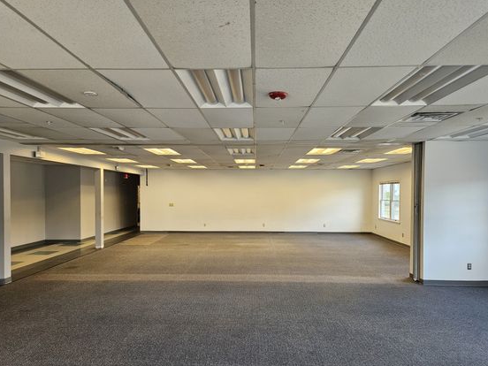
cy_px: 193
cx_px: 243
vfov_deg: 54.9
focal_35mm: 25
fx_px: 352
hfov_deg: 69.4
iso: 125
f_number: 1.8
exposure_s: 1/120
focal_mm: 5.4
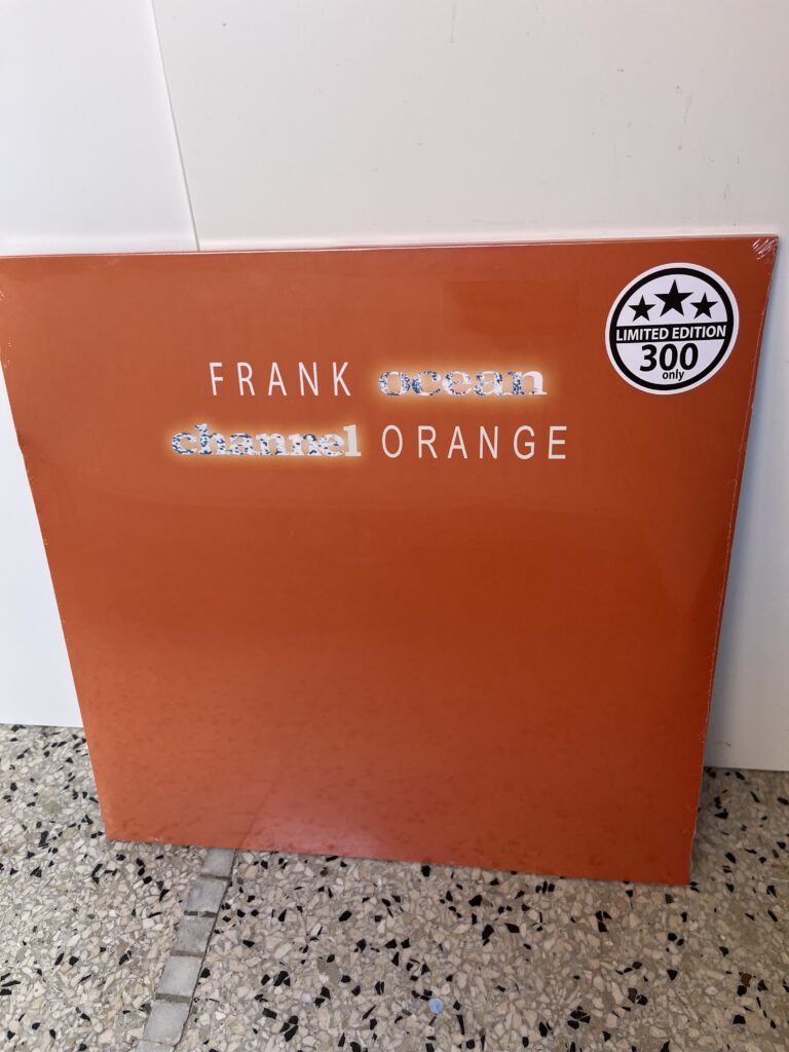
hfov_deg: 53.1
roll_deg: +2.6
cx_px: 394
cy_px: 526
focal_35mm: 26
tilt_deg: -36.3
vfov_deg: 67.3
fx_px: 790
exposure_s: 1/122
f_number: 1.6
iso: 50
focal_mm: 5.1
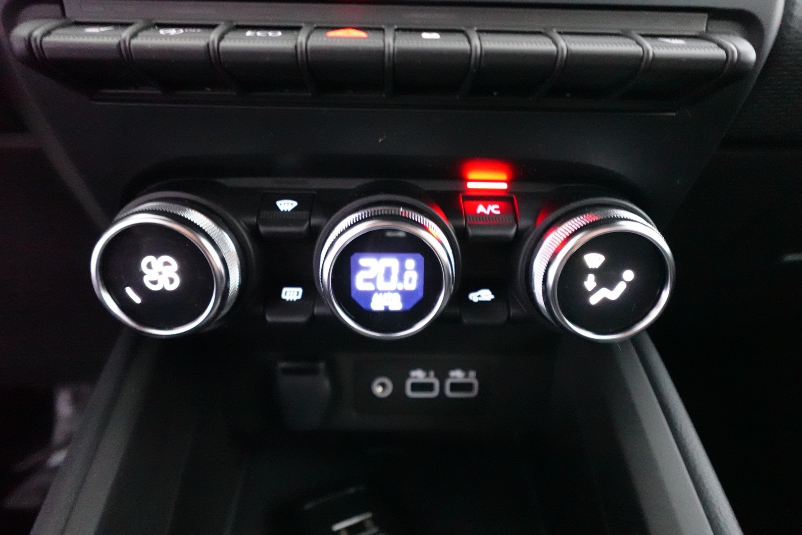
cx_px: 401
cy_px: 268
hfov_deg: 84.0
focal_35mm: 20
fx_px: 446
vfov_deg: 61.9
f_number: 2
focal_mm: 7.6
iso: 6400
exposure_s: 1/40
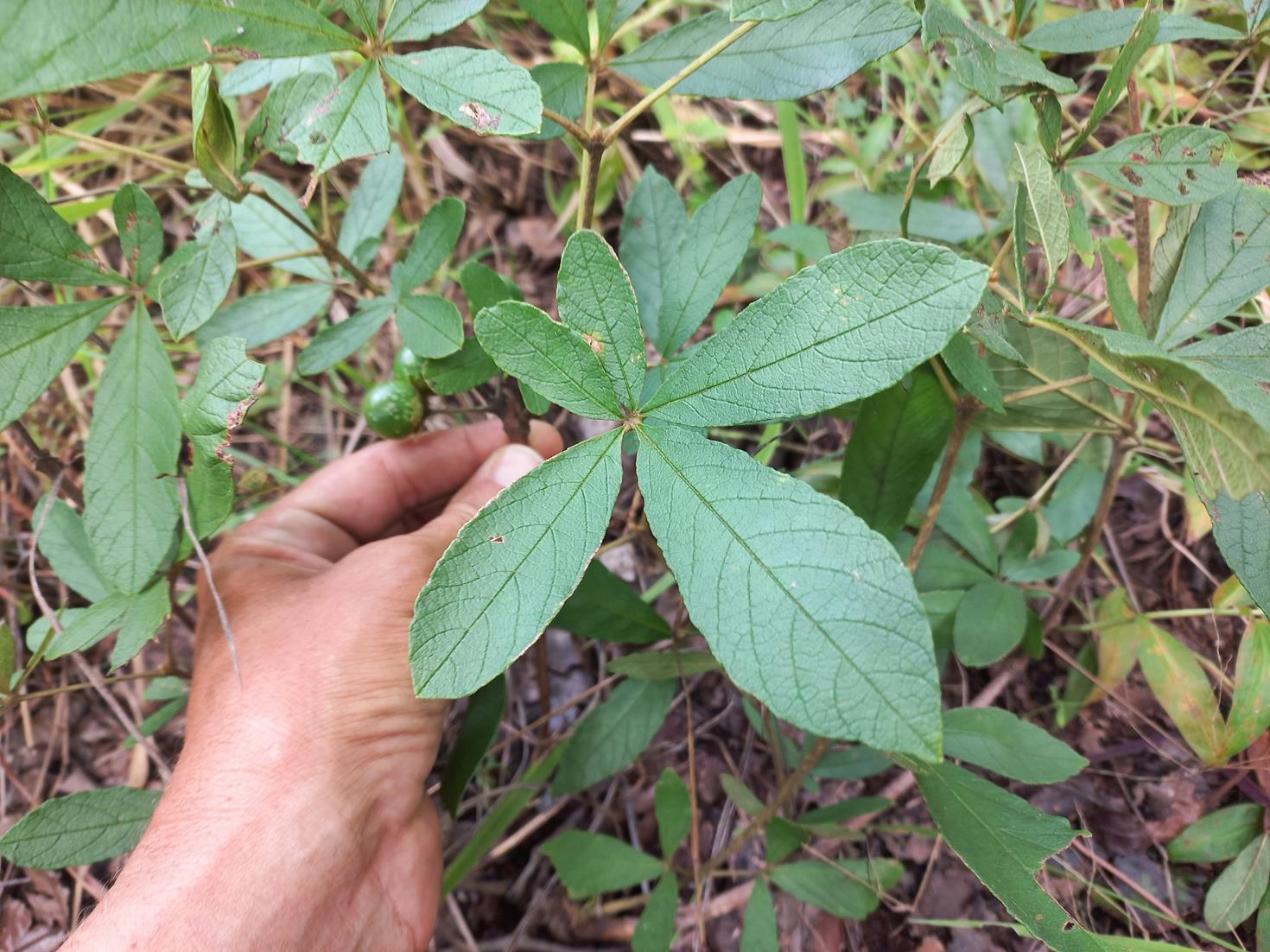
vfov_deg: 54.9
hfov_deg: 69.4
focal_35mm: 25
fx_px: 917
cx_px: 635
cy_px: 476
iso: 50
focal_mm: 4.6
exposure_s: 1/50
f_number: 1.8
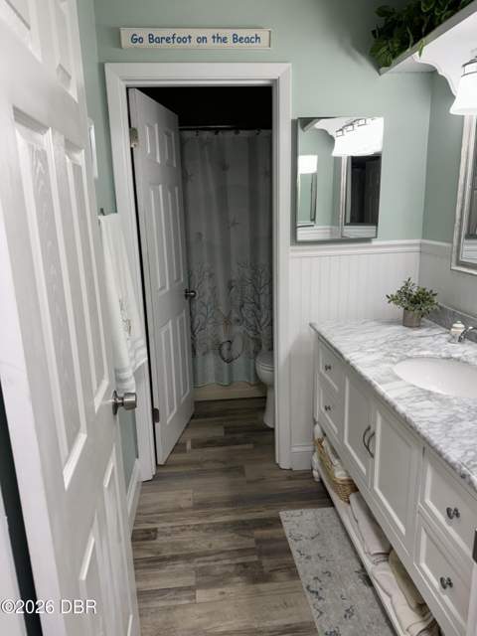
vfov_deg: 71.6
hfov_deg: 56.8
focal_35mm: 24
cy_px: 318
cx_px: 238
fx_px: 441
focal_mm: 6.76
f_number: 1.78
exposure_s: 1/120
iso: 160
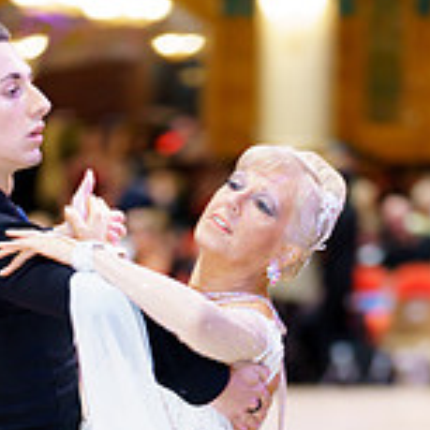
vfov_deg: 5.4
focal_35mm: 324
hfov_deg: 5.4
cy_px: 610
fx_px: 4553
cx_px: 160
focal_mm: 130
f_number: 2.8
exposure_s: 1/160
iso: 1250
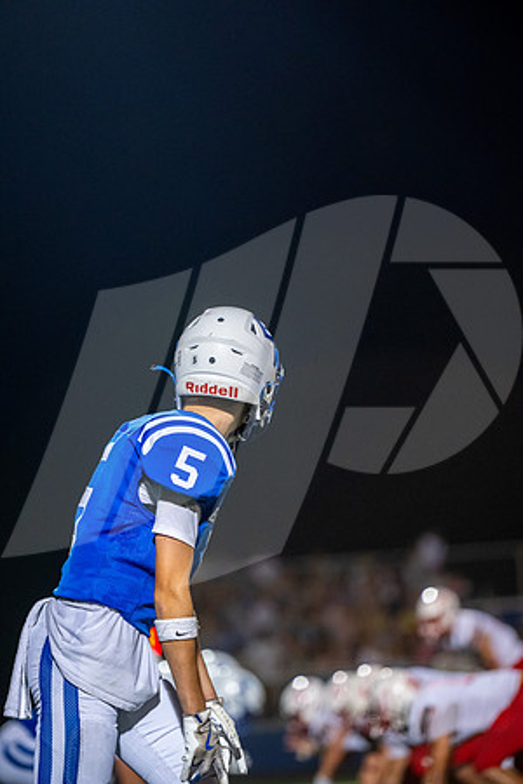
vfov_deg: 11.1
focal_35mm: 185
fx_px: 4031
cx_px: 262
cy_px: 392
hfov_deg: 7.4
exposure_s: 1/1000
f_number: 2.8
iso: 5000
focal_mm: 185
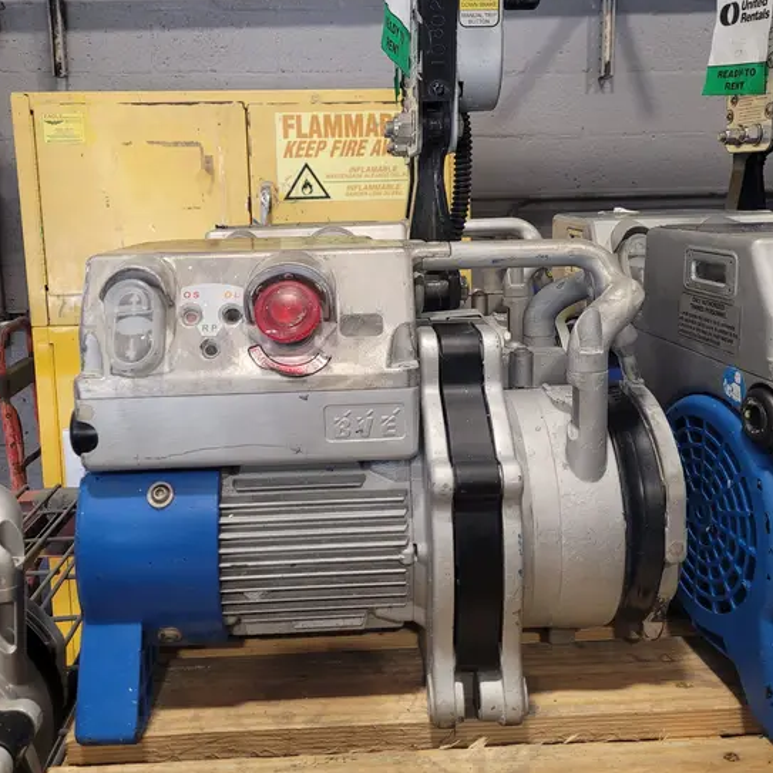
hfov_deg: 52.5
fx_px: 783
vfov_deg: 52.0
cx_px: 386
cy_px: 293
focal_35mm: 31
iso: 200
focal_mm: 5.4
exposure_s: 1/60
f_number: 1.8
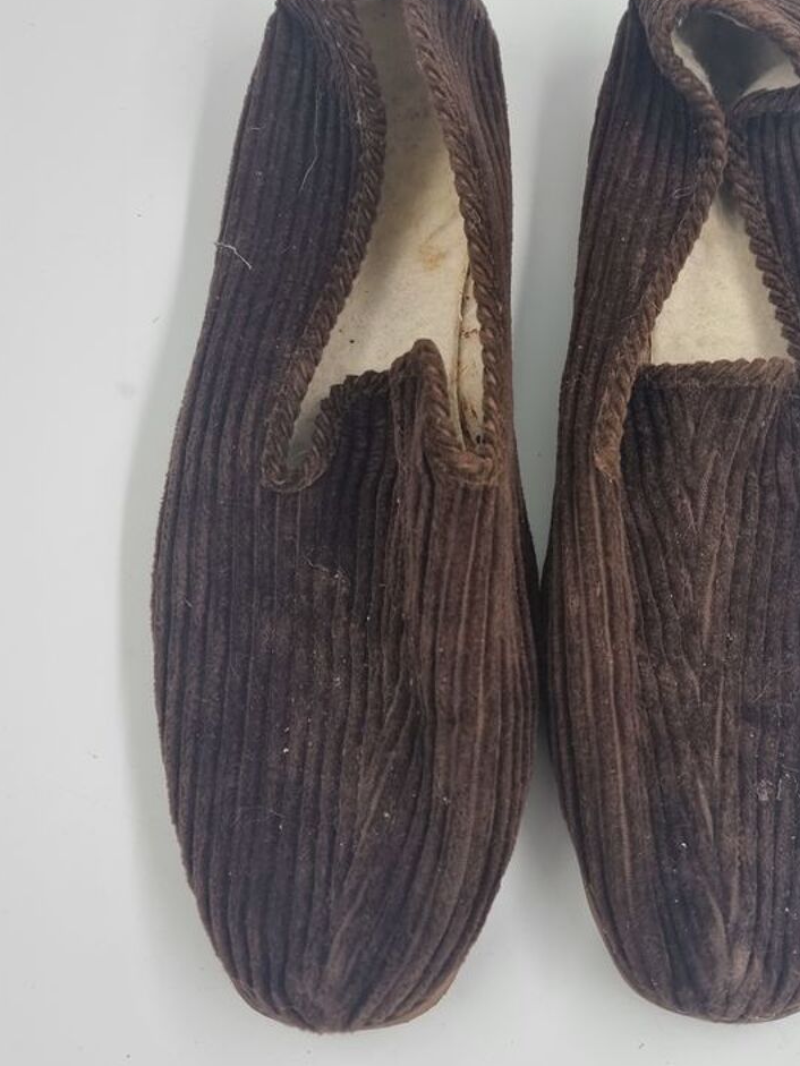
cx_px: 553
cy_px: 502
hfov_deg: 41.1
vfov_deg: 53.9
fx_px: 1047
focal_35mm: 34
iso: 50
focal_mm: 6.7
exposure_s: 1/100
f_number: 1.8
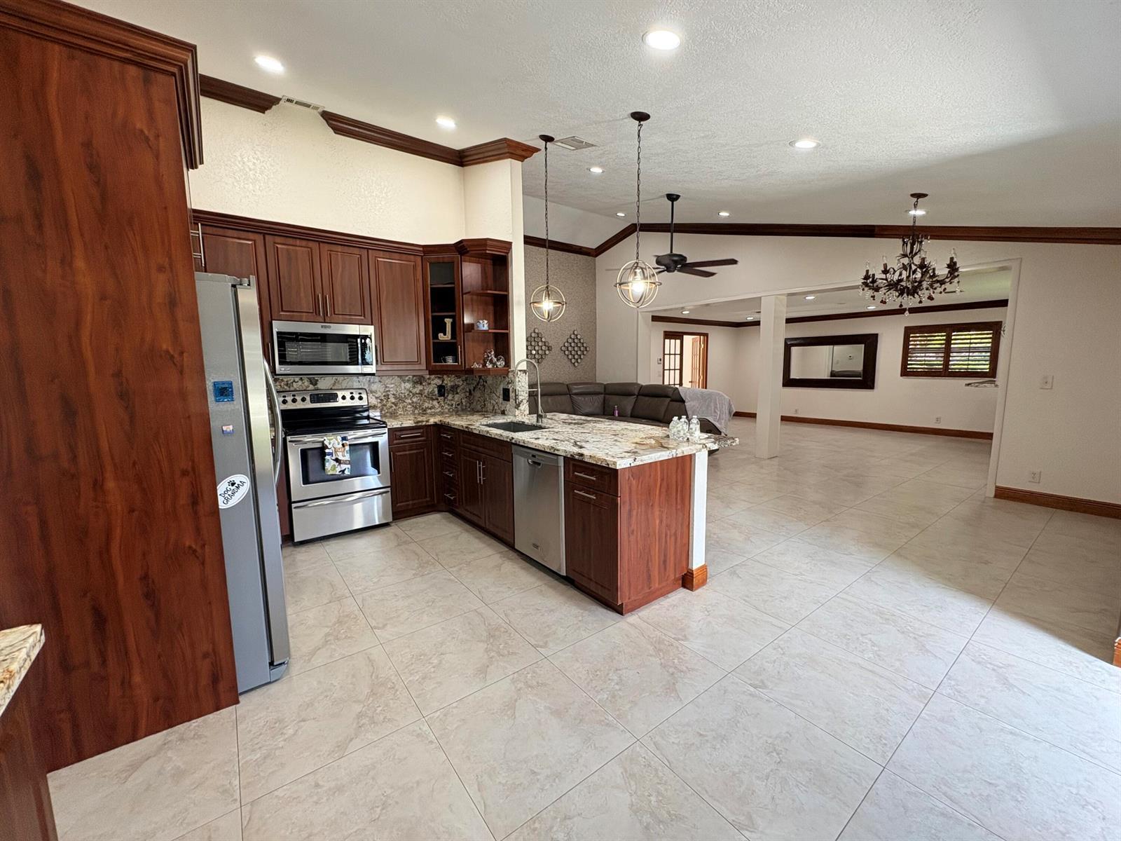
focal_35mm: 14
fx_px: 453
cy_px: 420
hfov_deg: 102.1
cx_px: 560
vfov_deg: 85.7
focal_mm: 2.22
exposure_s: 1/60
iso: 160
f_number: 2.2
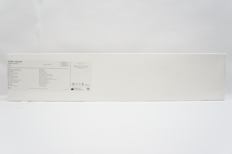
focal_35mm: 32
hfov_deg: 59.5
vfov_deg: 41.6
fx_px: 203
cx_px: 116
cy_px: 77
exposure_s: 1/80
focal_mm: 21
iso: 400
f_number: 5.6
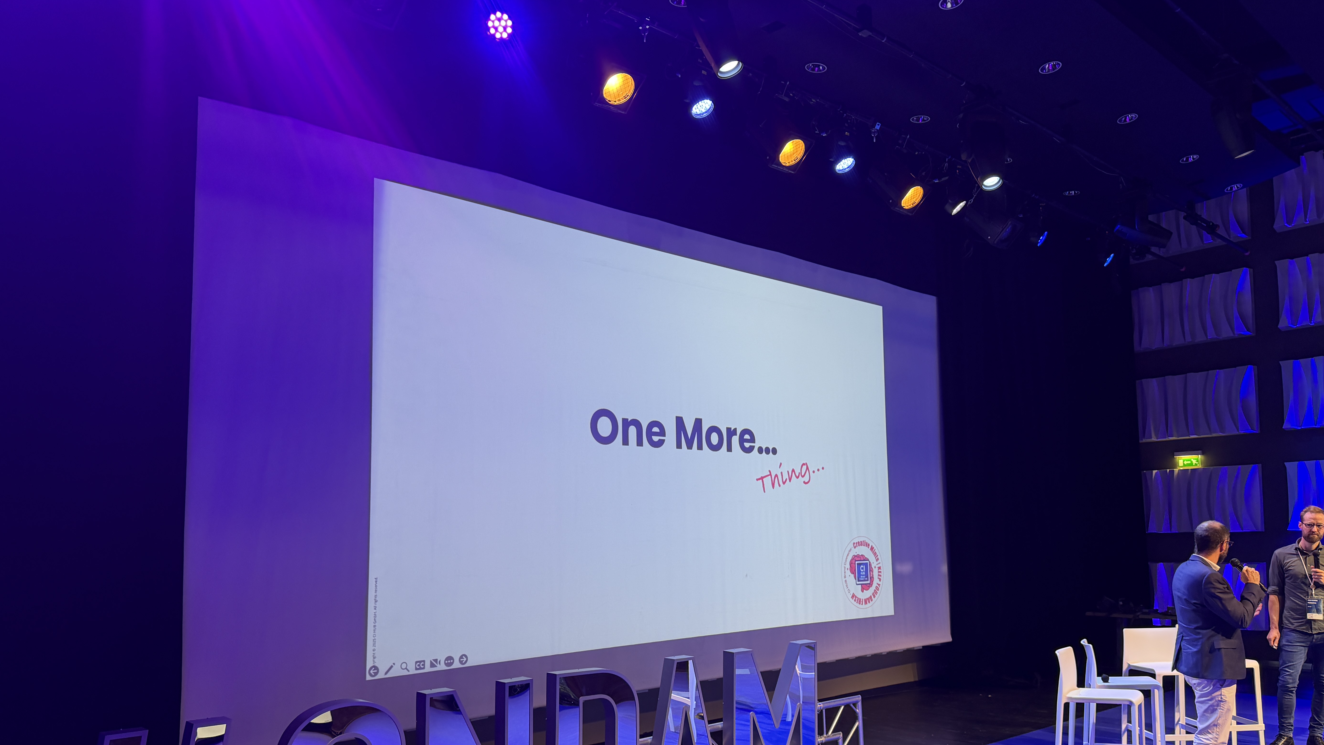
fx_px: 948
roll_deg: +1.6
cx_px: 672
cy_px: 494
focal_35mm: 27
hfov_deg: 69.9
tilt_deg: +2.2
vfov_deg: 42.3
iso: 200
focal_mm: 6.76
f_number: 1.78
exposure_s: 1/79
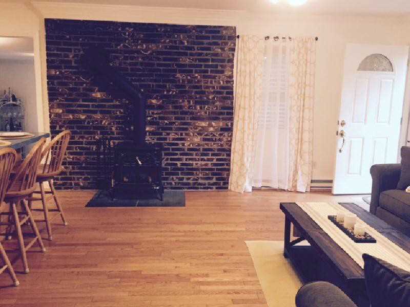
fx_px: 343
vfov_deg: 48.2
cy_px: 154
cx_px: 205
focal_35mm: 29
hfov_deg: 61.7
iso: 250
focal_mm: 4.15
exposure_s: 1/24
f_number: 2.2
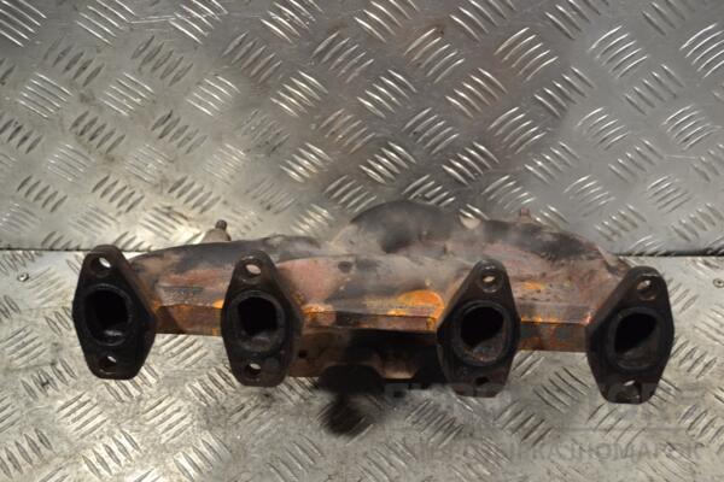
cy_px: 241
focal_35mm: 42
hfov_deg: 46.4
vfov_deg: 31.9
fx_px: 845
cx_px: 362
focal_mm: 28
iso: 140
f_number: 4.5
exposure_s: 1/30
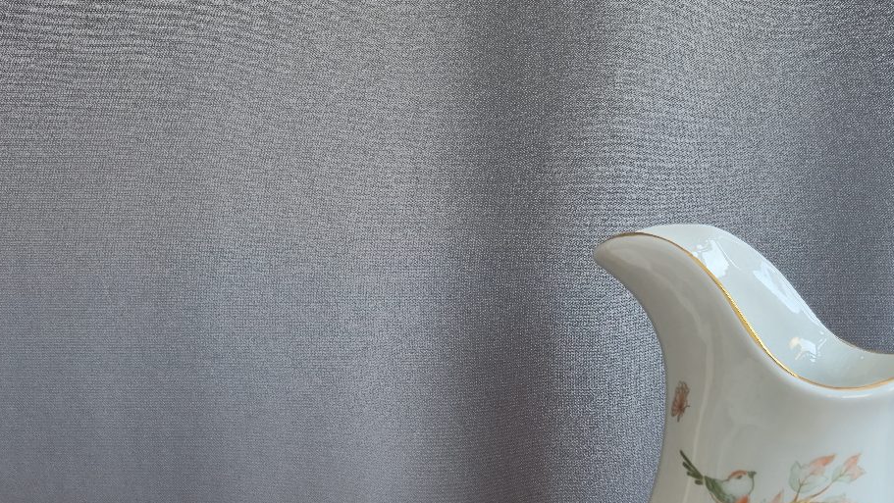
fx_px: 1043
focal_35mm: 44
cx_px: 511
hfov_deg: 46.3
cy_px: 549
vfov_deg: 25.2
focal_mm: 5.4
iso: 40
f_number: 1.8
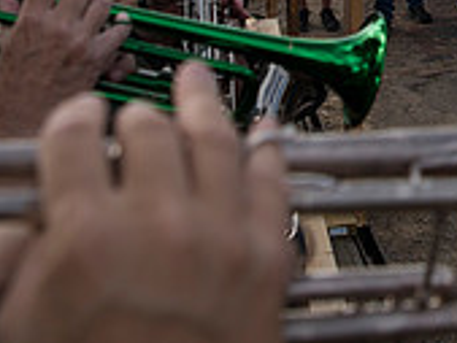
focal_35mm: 79
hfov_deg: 23.2
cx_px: 500
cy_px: -174
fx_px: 1044
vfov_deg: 16.9
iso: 250
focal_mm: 24
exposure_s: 1/1250
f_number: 4.5
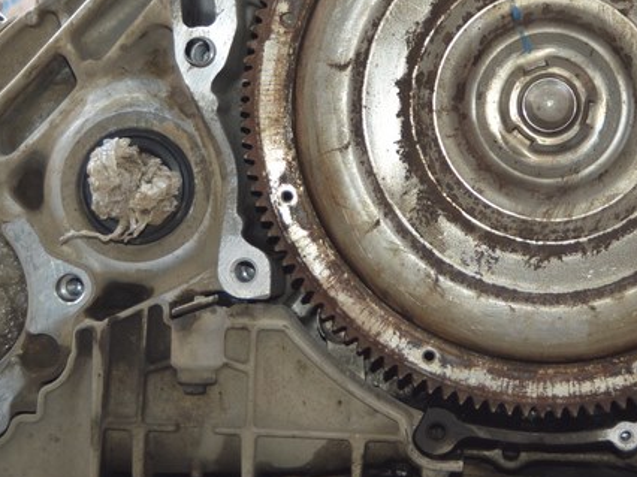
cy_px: 74
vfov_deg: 15.1
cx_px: 446
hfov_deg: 20.1
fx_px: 1784
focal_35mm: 97
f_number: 4
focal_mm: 28
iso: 250
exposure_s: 1/125
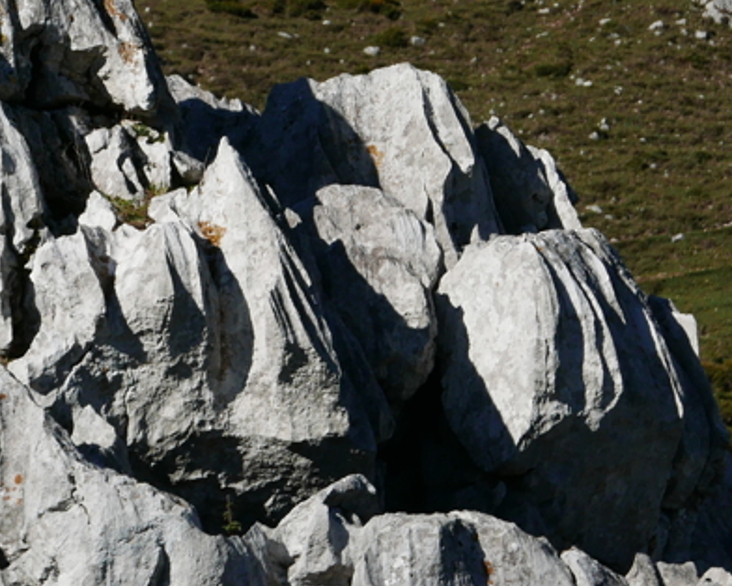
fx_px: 4660
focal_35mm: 215
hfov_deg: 8.9
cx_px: -158
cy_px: 239
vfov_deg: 7.2
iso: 200
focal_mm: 34
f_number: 5.6
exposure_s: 1/1300
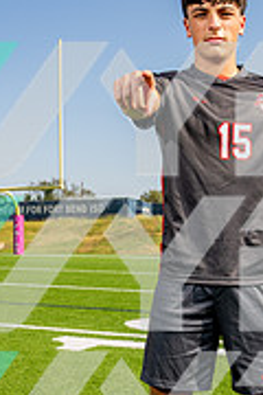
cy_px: 266
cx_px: 215
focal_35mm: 60
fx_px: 657
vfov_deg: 33.1
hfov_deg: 22.3
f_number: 7.1
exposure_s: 1/125
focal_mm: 24
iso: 50
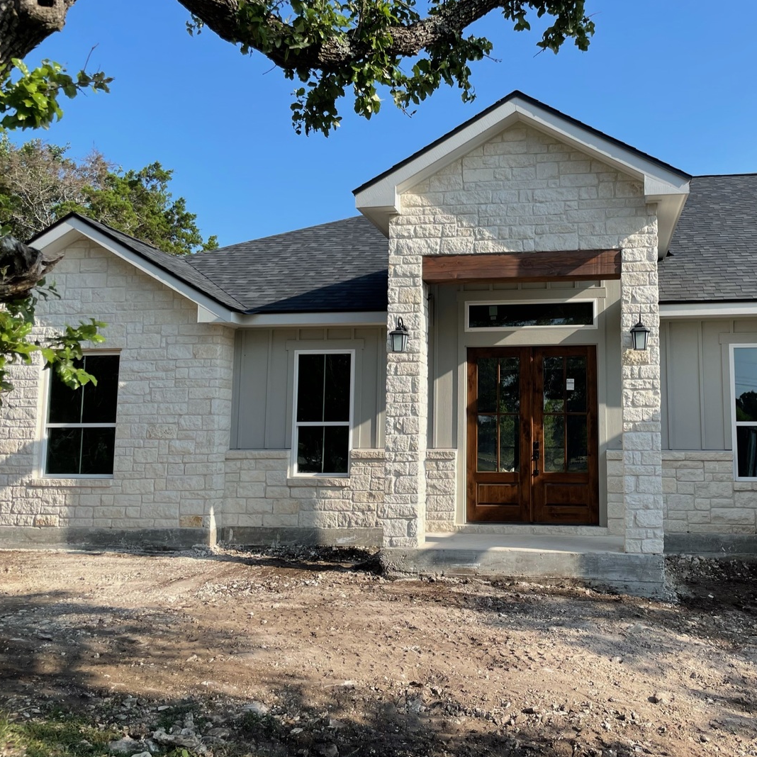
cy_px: 378
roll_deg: -0.1
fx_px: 767
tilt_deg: +6.6
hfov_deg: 51.6
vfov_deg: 52.5
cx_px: 503
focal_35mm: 31
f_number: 1.6
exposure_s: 1/1984
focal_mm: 4.2
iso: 32
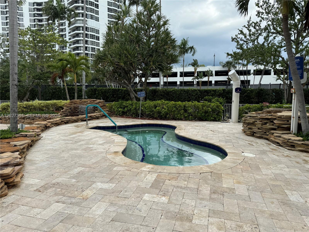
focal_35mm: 24
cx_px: 154
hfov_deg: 71.6
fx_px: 214
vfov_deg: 56.8
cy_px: 116
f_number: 1.78
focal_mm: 6.76
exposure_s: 1/1656
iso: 80
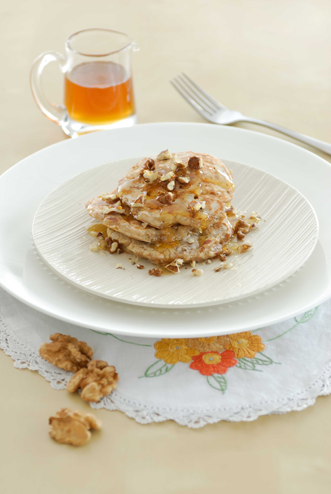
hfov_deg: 13.1
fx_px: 1444
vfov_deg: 19.4
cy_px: 247
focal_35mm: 105
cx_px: 166
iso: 100
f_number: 4.5
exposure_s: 1/25
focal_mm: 70
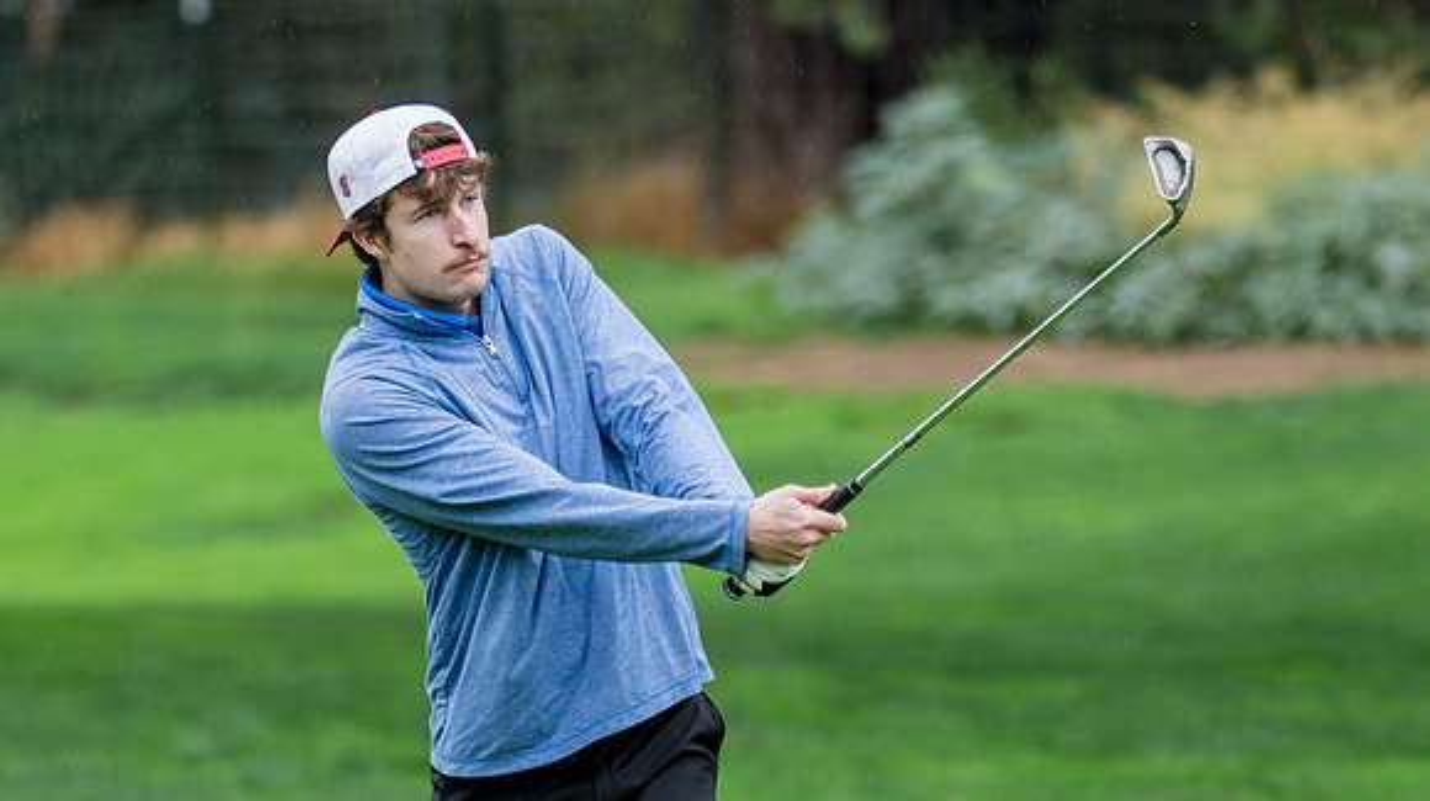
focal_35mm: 516
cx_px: 444
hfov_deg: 4.2
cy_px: 627
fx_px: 19549
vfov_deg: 2.3
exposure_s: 1/640
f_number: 2.8
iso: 500
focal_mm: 200
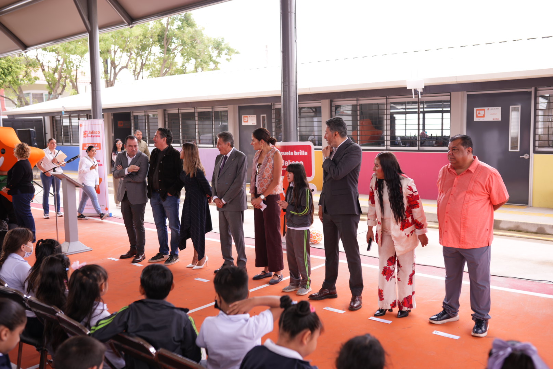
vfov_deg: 37.9
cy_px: 184
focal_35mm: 35
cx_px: 276
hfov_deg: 54.4
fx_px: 538
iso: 125
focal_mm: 35
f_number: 2.8
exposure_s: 1/160
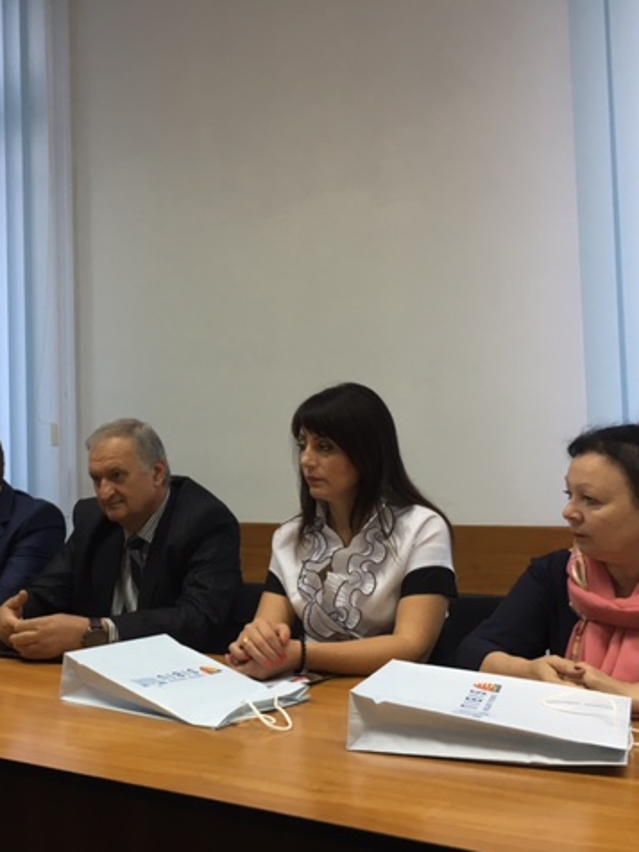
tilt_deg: +4.0
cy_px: 424
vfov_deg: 47.9
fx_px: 960
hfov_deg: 36.1
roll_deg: +0.3
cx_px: 174
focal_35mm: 39
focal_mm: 4.15
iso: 64
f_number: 2.2
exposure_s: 1/33
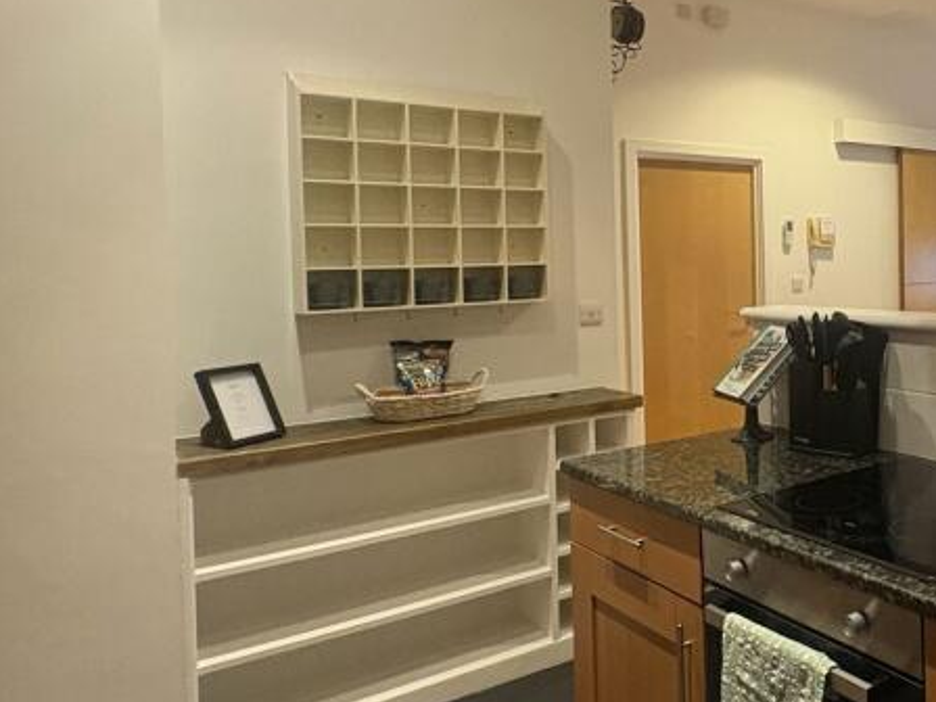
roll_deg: +0.8
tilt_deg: -1.1
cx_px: 915
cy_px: 272
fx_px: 865
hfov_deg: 48.0
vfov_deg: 43.9
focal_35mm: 32
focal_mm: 2.22
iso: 400
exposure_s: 1/50
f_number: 2.2
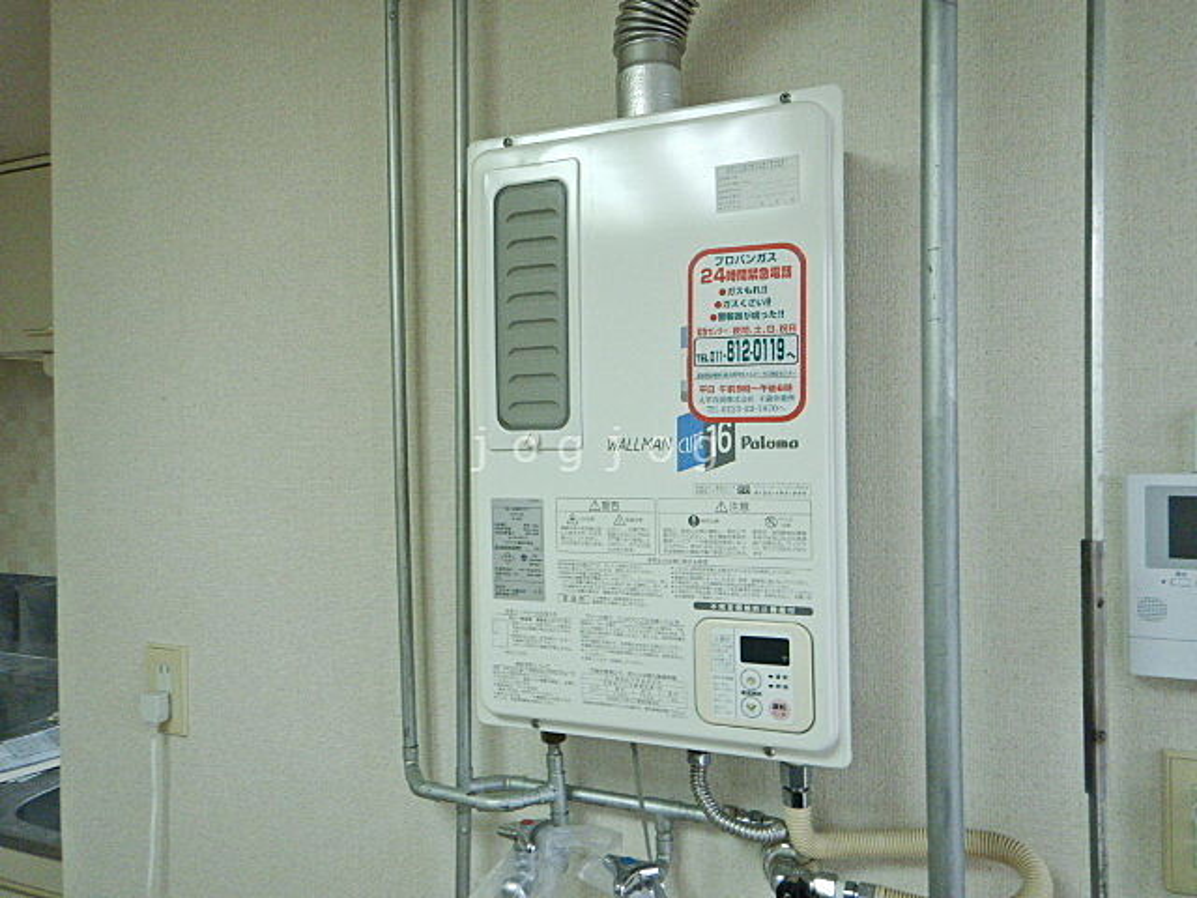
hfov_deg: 71.6
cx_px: 598
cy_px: 449
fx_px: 830
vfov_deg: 56.8
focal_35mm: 24
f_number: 2.8
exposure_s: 1/13
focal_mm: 4.3
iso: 200
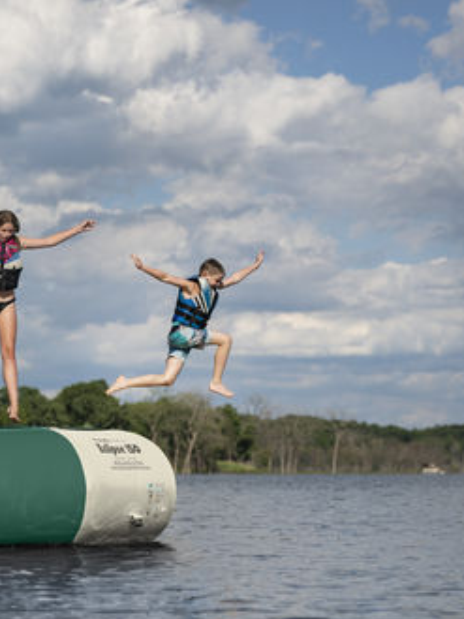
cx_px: 30
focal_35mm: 124
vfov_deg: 15.9
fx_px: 2215
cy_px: 311
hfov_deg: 11.9
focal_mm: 85
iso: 125
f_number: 3.2
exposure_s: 1/8000
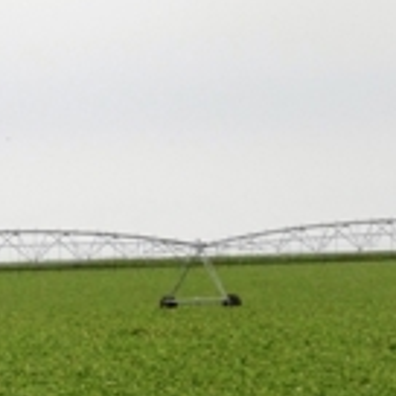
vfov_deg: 2.6
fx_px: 8892
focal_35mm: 687
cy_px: 288
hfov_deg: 2.5
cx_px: -70
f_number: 11
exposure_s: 1/320
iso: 400
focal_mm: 45.4
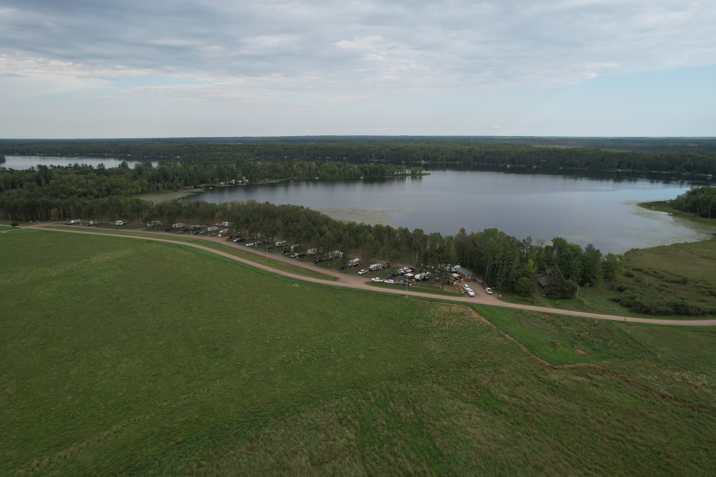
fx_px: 438
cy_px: 238
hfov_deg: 78.6
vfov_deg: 57.2
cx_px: 358
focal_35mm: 22
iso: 110
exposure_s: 1/1000
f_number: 2.8
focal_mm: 8.38
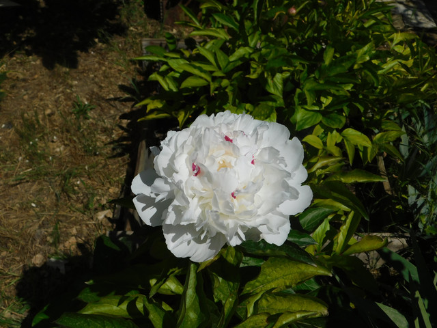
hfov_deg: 42.1
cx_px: 218
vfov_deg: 32.2
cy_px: 164
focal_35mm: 45
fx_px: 568
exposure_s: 1/1250
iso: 125
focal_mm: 8
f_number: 7.4
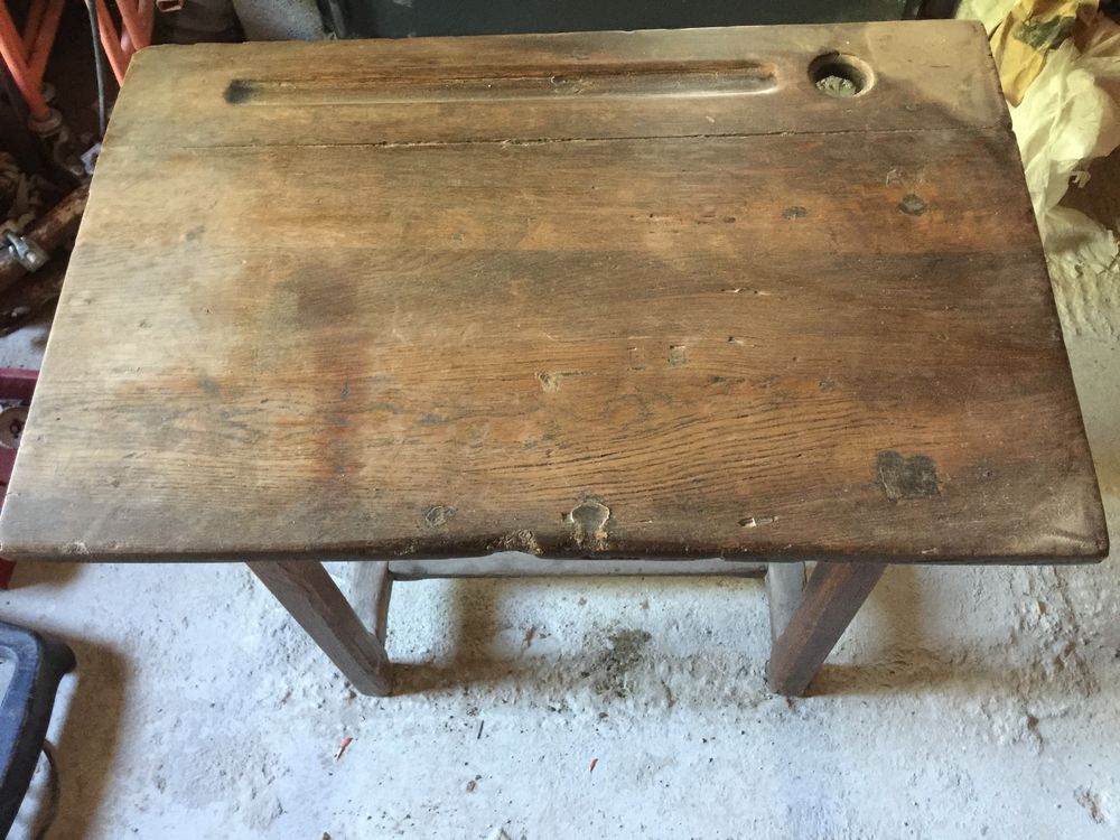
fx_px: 938
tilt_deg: -62.4
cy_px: 420
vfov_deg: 48.2
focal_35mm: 29
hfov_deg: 61.7
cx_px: 560
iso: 160
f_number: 2.2
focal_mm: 4.15
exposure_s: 1/8
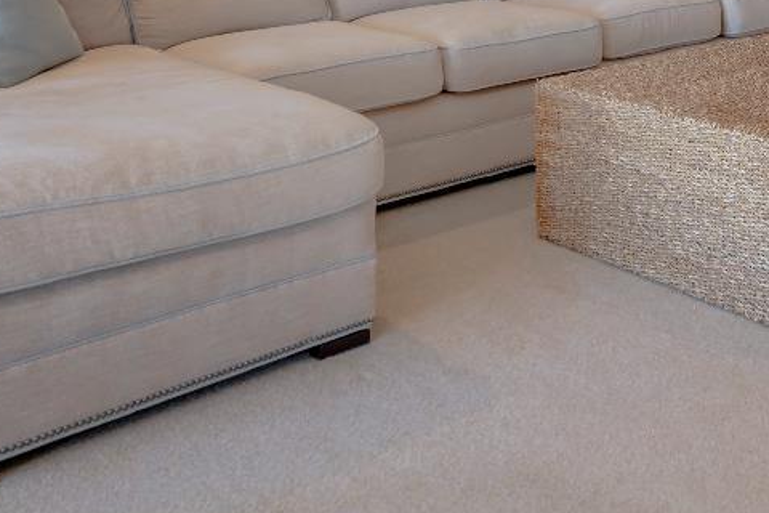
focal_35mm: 50
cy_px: -159
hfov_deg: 37.5
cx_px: 665
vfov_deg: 23.7
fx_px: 1068
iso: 100
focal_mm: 16
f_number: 5
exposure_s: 1/40
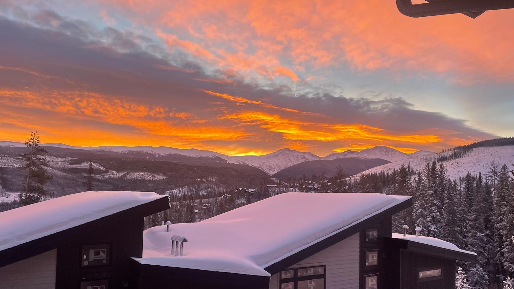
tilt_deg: +3.2
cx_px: 252
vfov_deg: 40.0
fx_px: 395
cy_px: 177
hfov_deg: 66.1
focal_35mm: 29
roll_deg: -0.8
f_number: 1.6
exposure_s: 1/120
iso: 64
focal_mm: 4.2
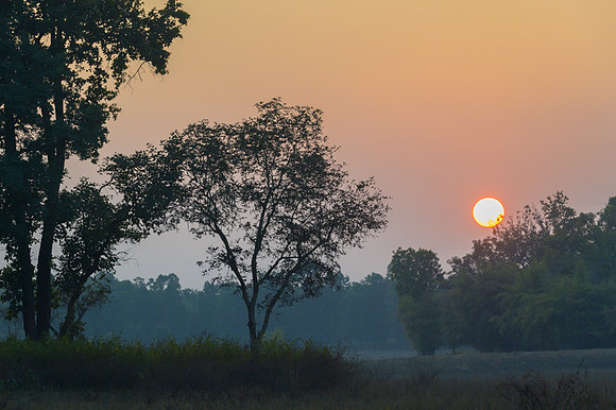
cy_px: 199
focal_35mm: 185
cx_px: 300
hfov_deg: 11.1
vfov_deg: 7.4
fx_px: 3163
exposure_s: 1/500
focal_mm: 180
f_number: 8
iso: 800
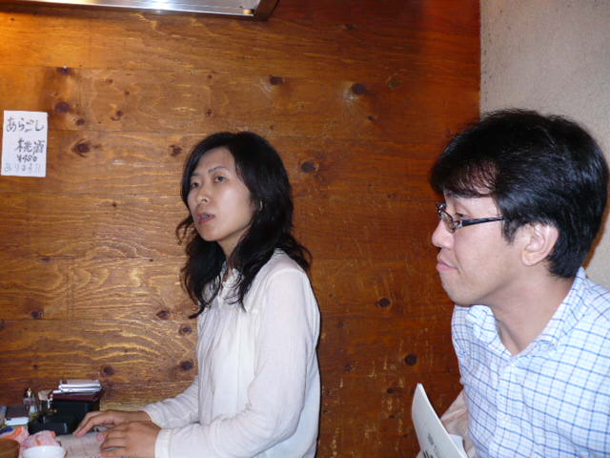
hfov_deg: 50.1
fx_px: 652
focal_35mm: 37
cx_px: 305
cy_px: 229
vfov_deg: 38.7
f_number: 2.8
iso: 100
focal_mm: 6.1
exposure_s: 1/30
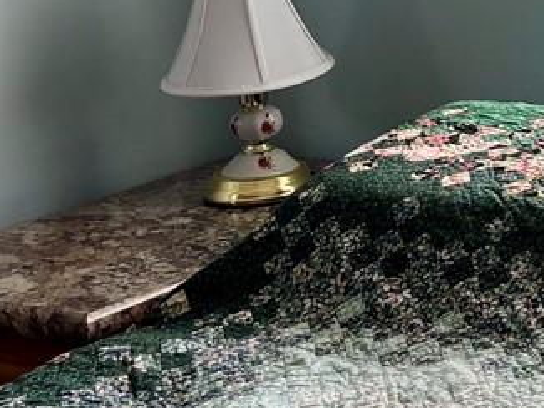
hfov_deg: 13.8
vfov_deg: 11.2
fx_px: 2012
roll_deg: +1.7
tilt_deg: -4.7
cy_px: -182
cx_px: 962
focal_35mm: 128
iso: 32
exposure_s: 1/121
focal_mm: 5.96
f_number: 1.6
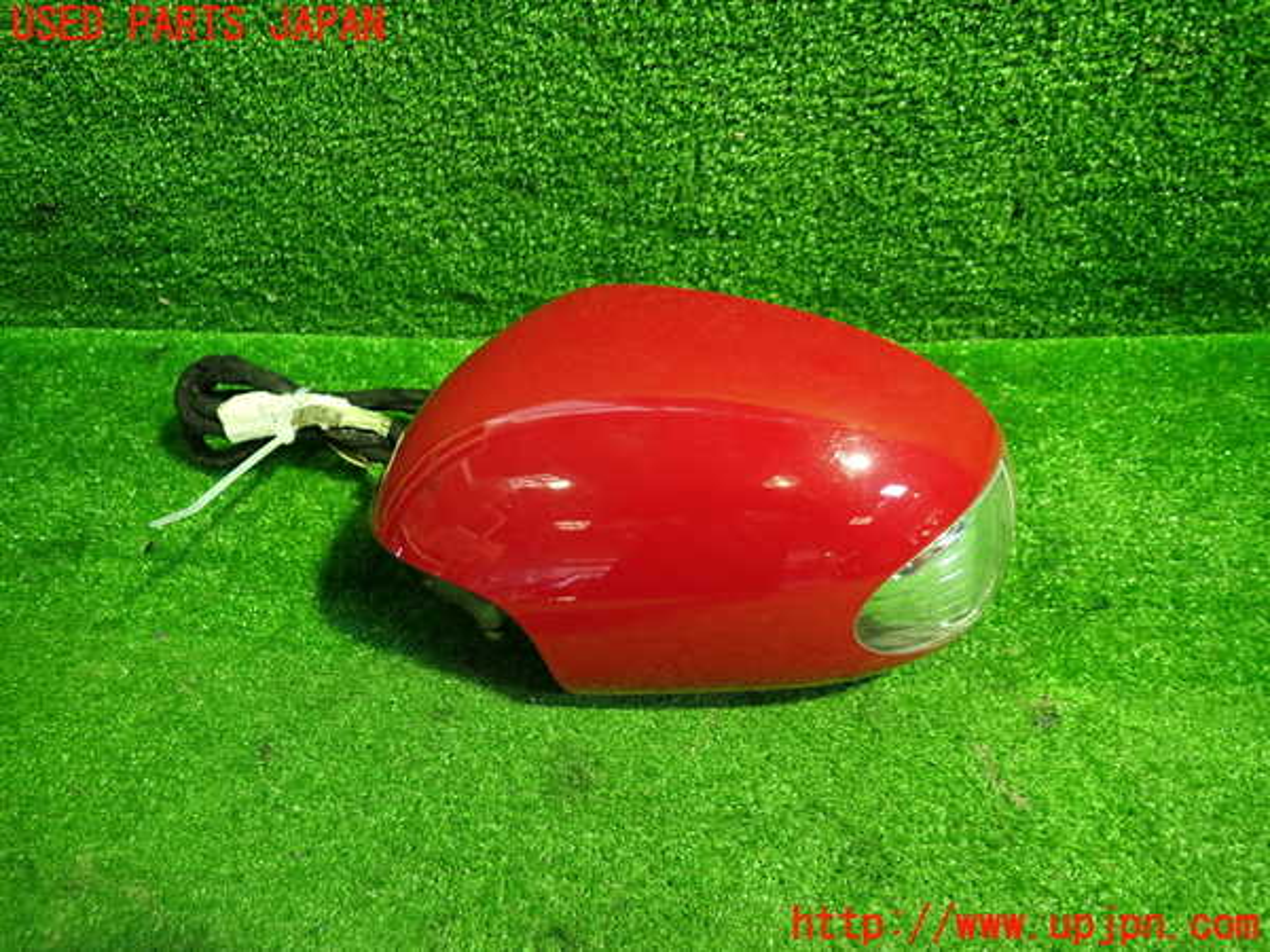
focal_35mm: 25
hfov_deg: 69.4
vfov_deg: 54.9
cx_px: 635
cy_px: 476
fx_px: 917
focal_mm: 4.5
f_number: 2
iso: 320
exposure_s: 1/30
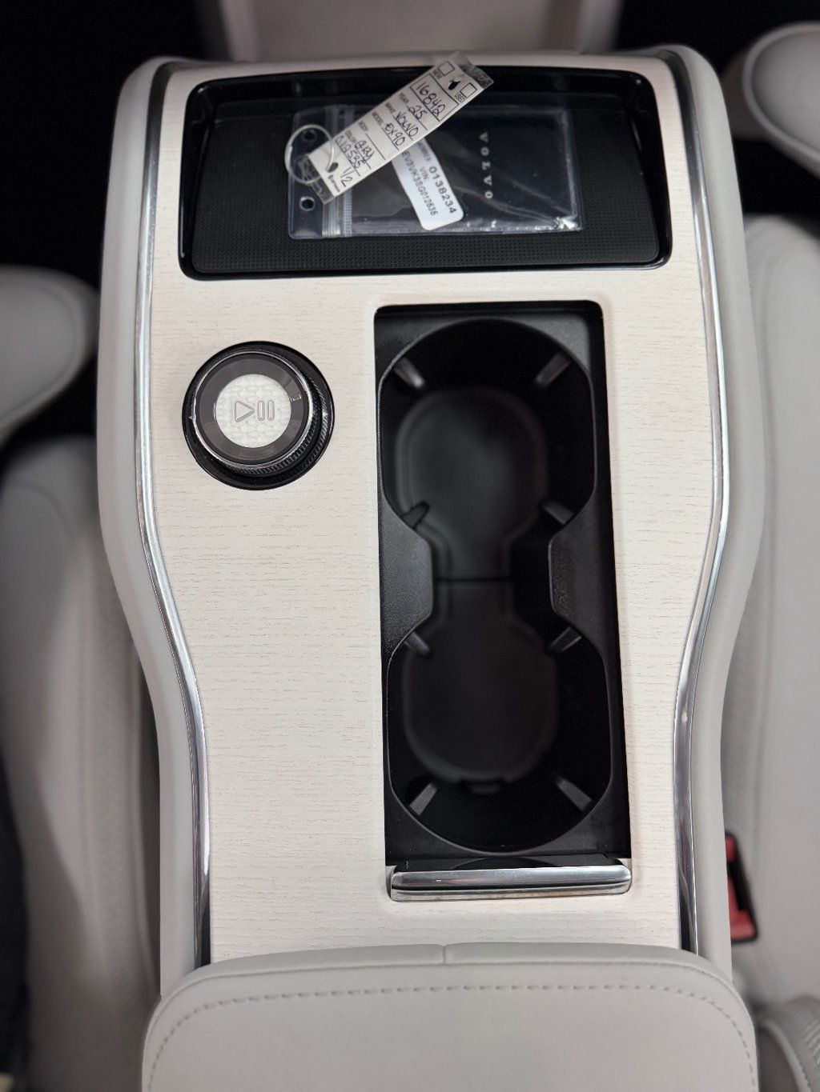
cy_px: 546
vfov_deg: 71.6
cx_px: 410
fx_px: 758
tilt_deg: -86.8
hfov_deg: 56.8
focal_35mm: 24
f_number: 1.78
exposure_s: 1/120
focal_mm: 6.76
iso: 200
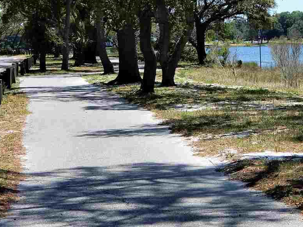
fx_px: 1146
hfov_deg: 14.8
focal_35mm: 131
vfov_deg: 11.3
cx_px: 317
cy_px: 42
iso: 80
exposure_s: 1/640
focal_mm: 8.9
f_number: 4
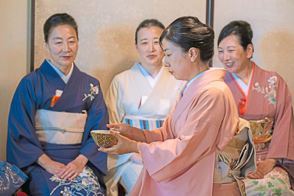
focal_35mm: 126
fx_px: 1029
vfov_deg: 10.9
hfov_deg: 16.3
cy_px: 98
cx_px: 147
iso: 3200
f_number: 2.8
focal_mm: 83.8
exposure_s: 1/125
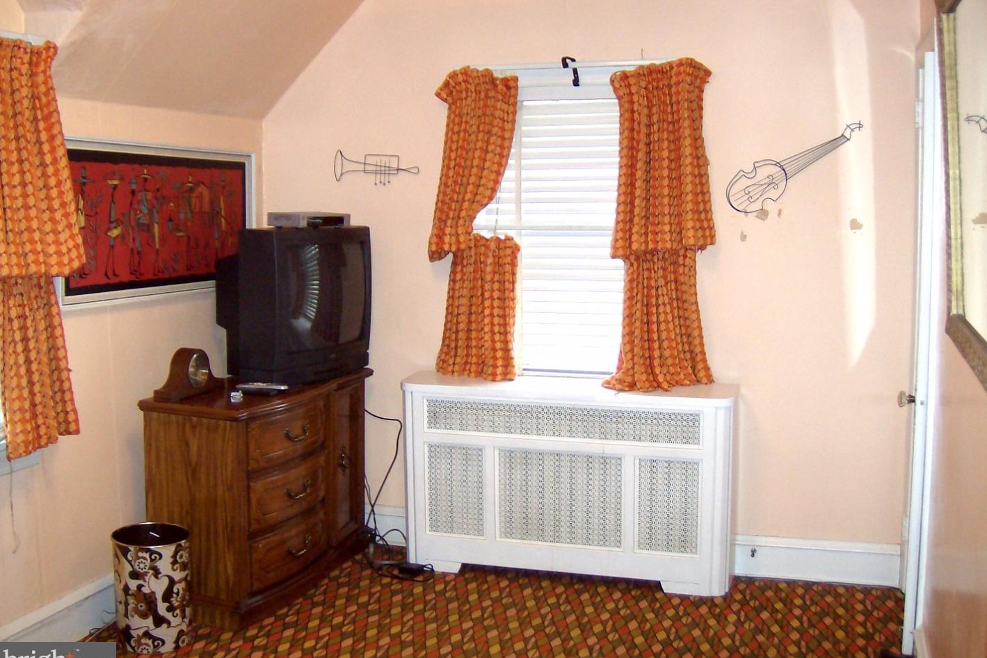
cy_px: 307
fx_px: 1042
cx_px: 495
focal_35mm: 38
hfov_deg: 50.7
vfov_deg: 35.0
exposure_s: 1/60
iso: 200
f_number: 2.8
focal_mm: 6
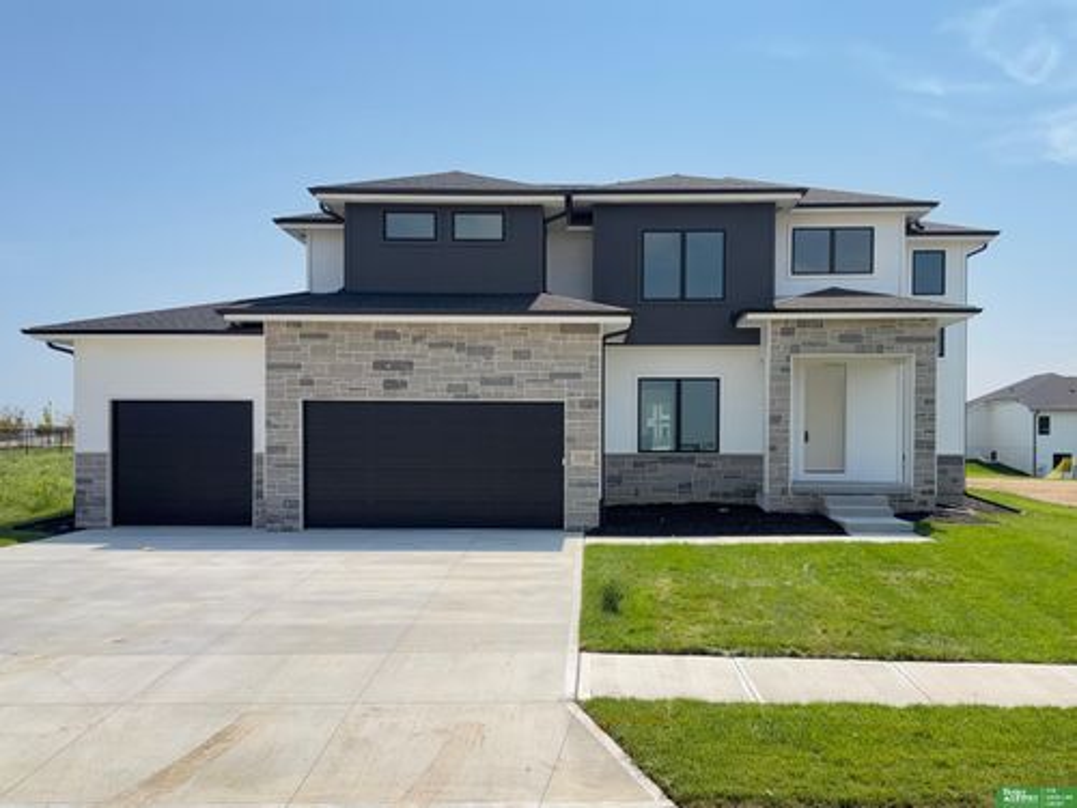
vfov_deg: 56.8
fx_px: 747
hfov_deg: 71.6
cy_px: 404
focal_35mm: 24
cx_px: 538
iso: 100
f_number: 1.78
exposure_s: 1/4739
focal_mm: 6.76
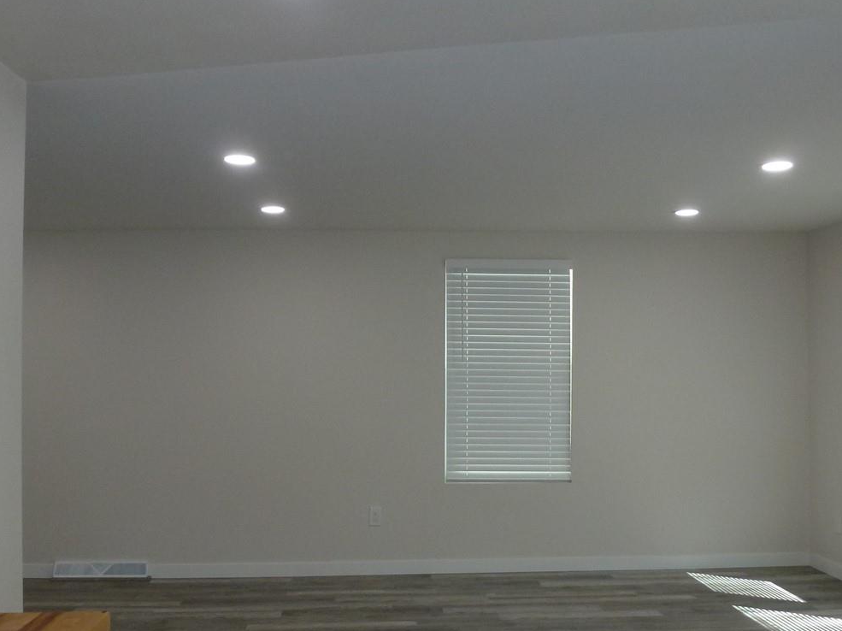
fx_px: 948
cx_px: 435
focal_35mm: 39
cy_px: 353
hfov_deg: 47.9
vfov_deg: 36.7
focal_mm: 4.3
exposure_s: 1/60
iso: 160
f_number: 3.3
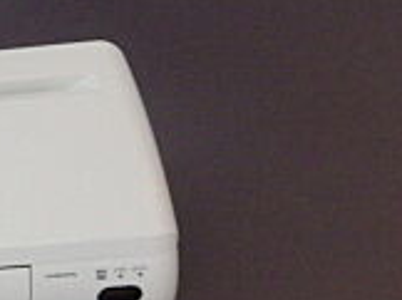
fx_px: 1009
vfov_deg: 16.9
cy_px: 211
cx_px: -342
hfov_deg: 17.7
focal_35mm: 87
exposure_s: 1/45
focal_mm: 4
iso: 250
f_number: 3.1
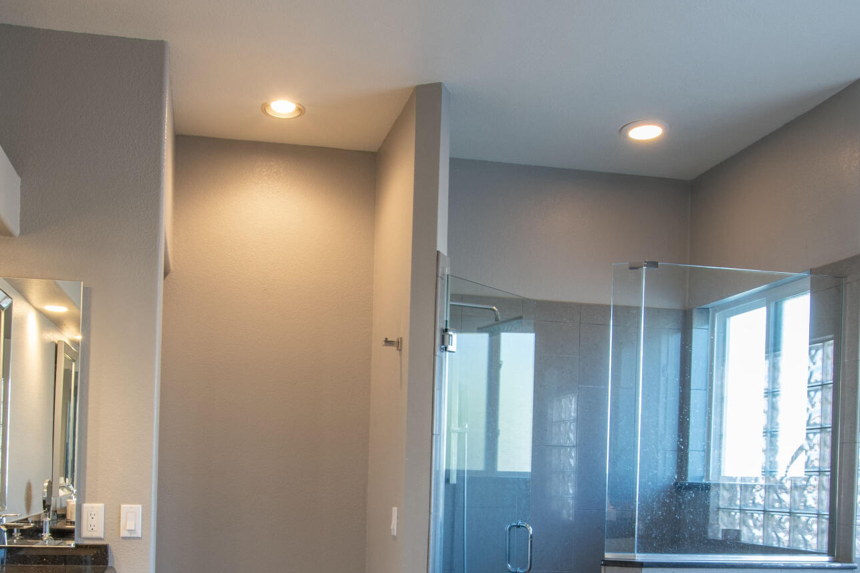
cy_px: 487
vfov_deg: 36.1
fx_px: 836
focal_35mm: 35
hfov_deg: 54.0
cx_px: 339
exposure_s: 1
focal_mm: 10
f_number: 11
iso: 100
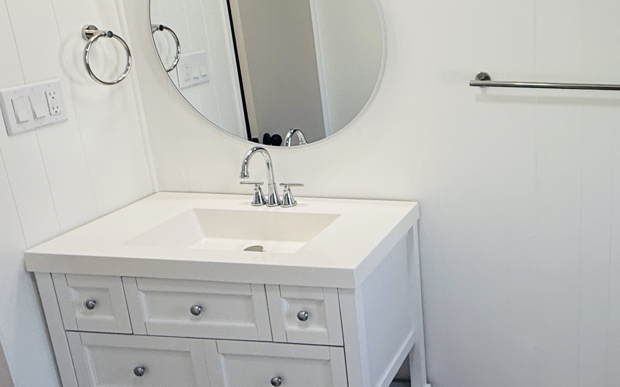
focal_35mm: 35
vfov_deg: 36.0
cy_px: 139
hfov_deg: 48.3
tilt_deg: -14.7
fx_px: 591
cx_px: 581
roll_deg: -0.6
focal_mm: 2.22
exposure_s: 1/120
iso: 64
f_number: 2.2
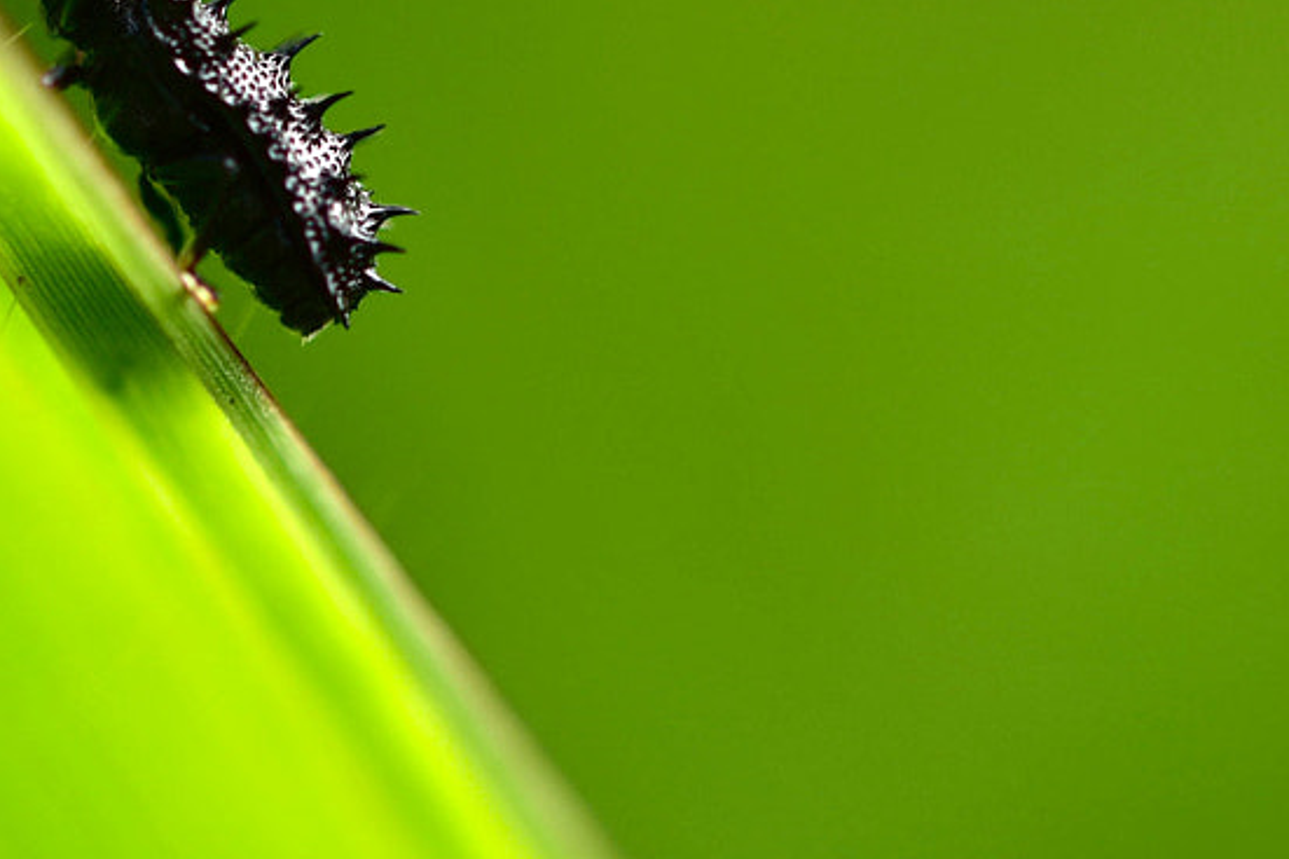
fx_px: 16373
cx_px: 94
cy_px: -234
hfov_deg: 4.5
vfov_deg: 3.0
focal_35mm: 457
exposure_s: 1/160
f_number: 5.6
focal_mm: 105
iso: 110
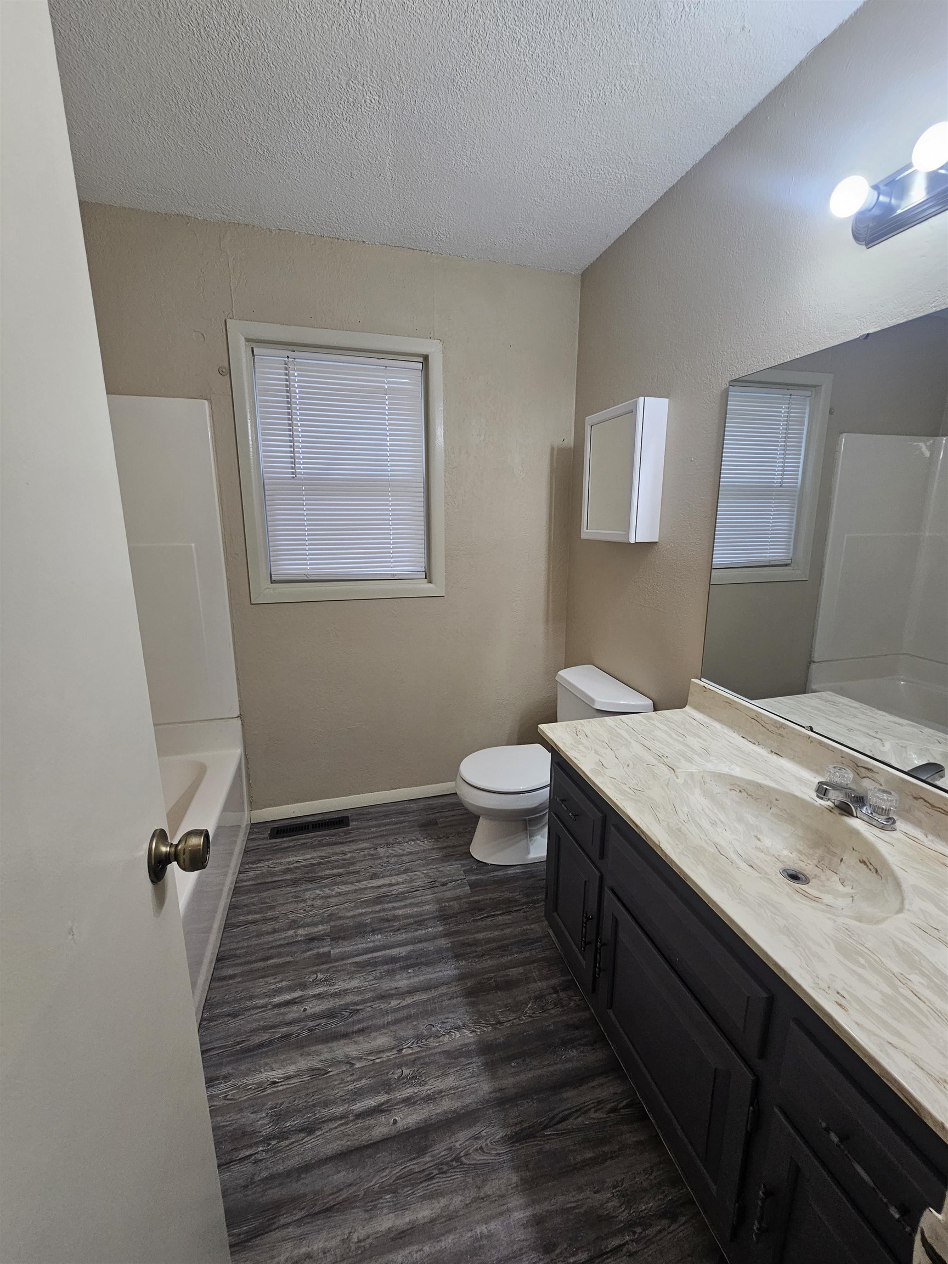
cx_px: 474
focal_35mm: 13
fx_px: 475
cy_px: 632
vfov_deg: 106.2
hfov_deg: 89.9
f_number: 2.2
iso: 80
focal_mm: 2.2
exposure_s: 1/60
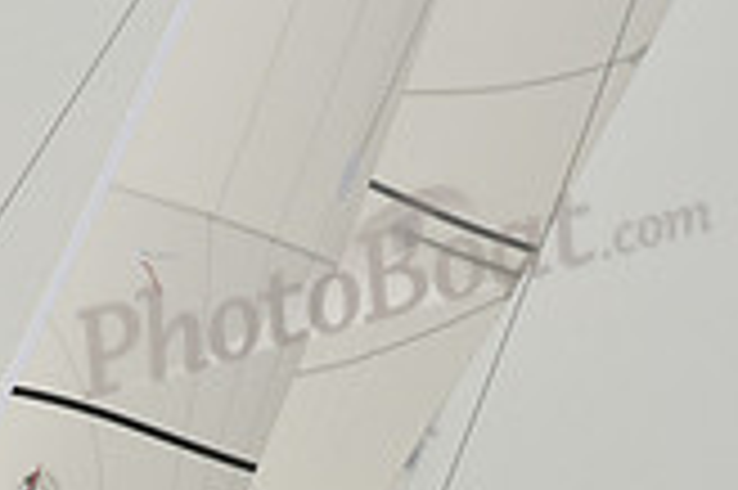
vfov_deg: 1.0
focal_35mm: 1414
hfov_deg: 1.5
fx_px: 28958
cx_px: -153
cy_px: 578
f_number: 6.3
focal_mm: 400
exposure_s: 1/1250
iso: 400
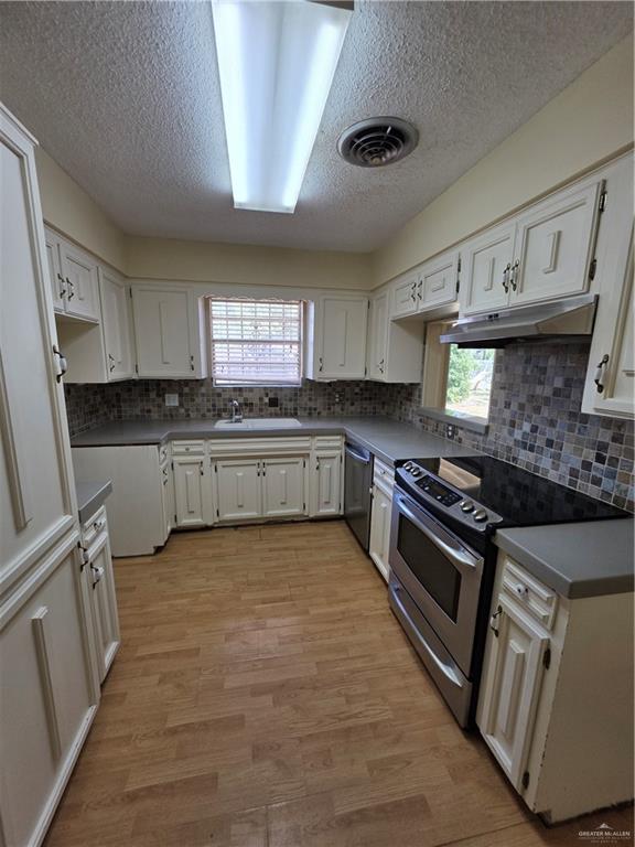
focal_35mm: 13
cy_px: 424
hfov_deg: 89.9
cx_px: 318
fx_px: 318
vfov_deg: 106.2
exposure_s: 1/120
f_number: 1.9
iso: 64
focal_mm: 2.2
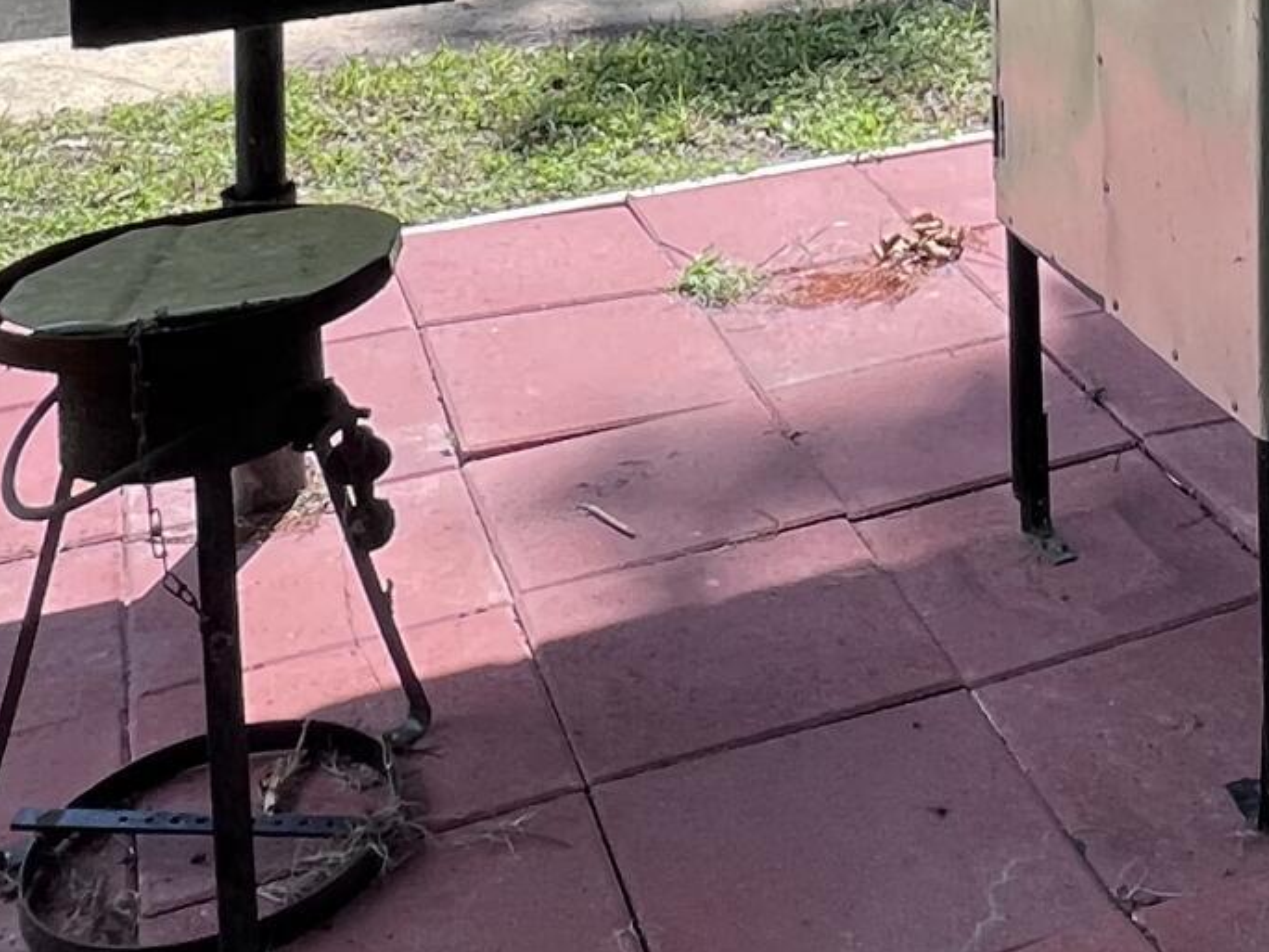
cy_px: -547
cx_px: 1204
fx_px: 2090
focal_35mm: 57
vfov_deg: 21.0
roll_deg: +0.2
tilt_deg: -1.7
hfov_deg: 31.7
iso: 32
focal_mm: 1.57
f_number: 1.8
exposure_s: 1/451
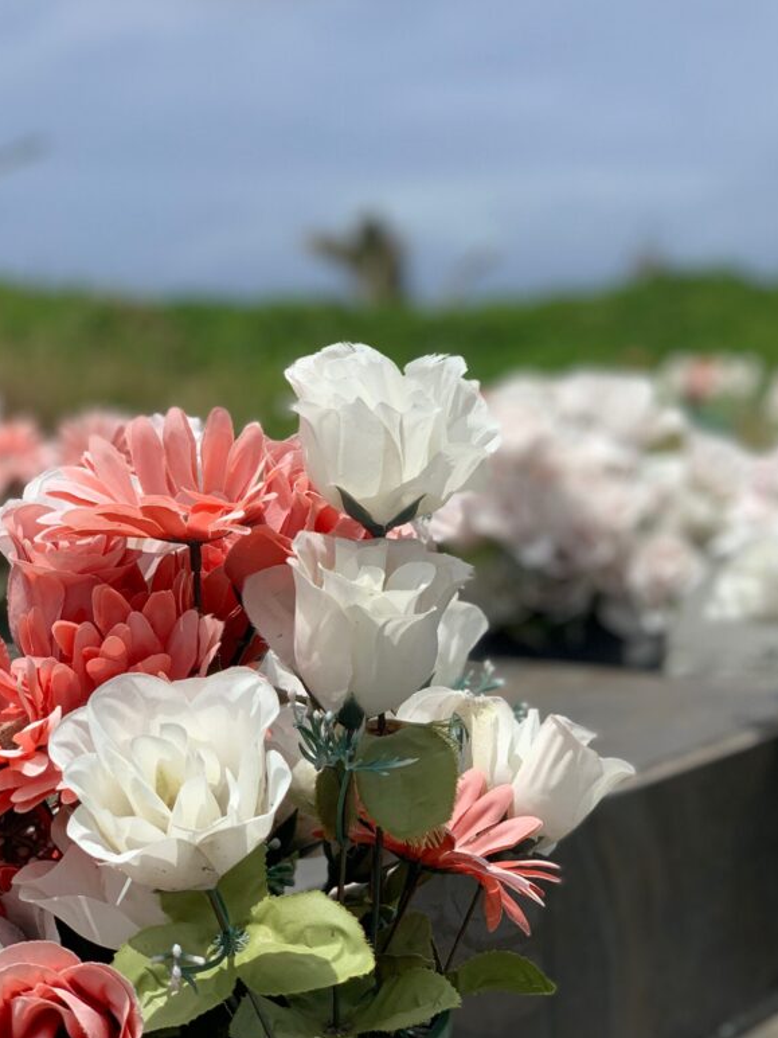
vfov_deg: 28.2
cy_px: 492
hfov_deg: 21.3
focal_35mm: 69
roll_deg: +2.2
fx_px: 2068
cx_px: 465
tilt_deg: -4.1
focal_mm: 6
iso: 16
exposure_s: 1/3425
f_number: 2.4
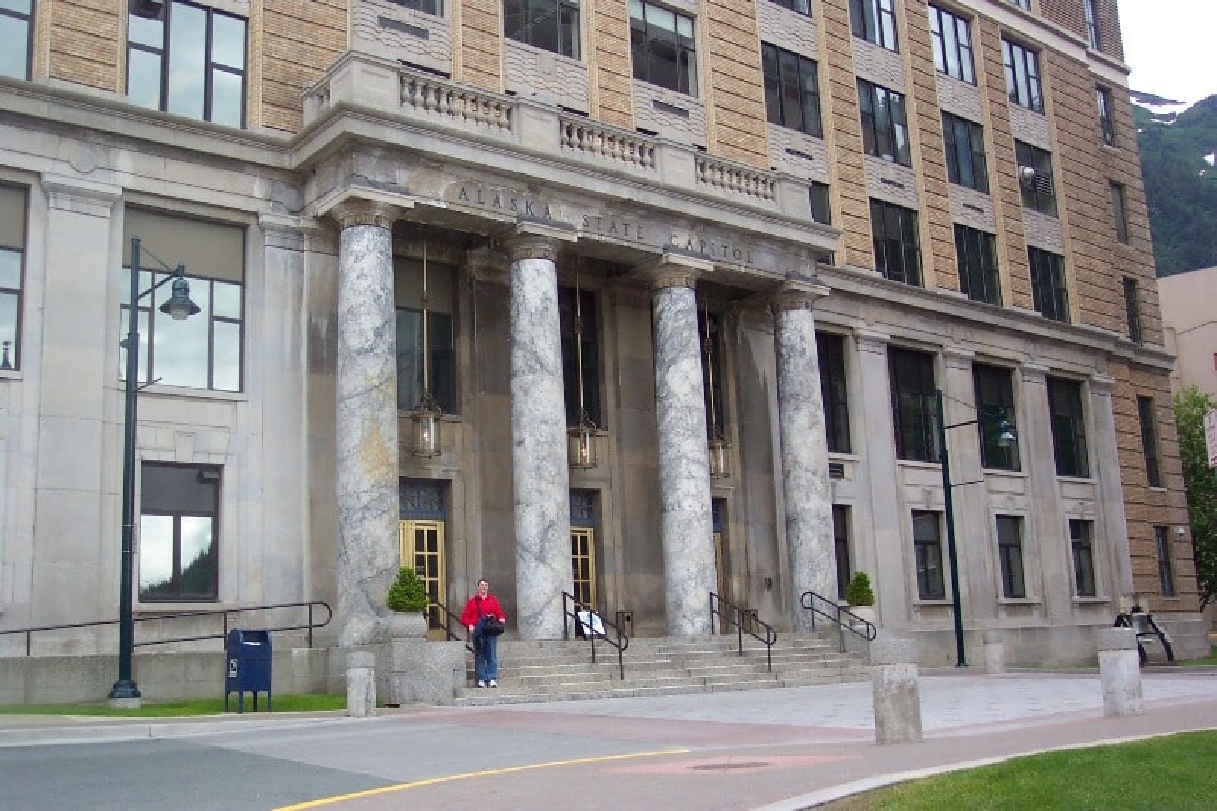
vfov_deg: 35.0
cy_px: 406
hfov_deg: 50.7
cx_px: 608
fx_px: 1284
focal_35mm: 38
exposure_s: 1/700
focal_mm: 8
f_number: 2.8
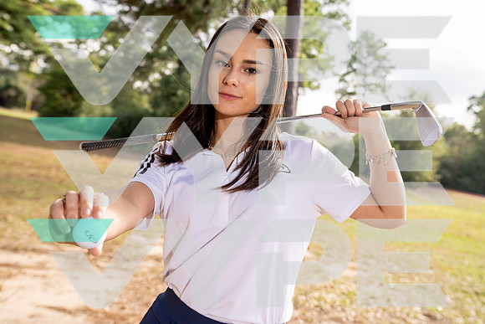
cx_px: 242
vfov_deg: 31.2
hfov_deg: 45.4
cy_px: 162
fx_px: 579
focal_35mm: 43
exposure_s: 1/250
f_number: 4.5
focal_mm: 43
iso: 160
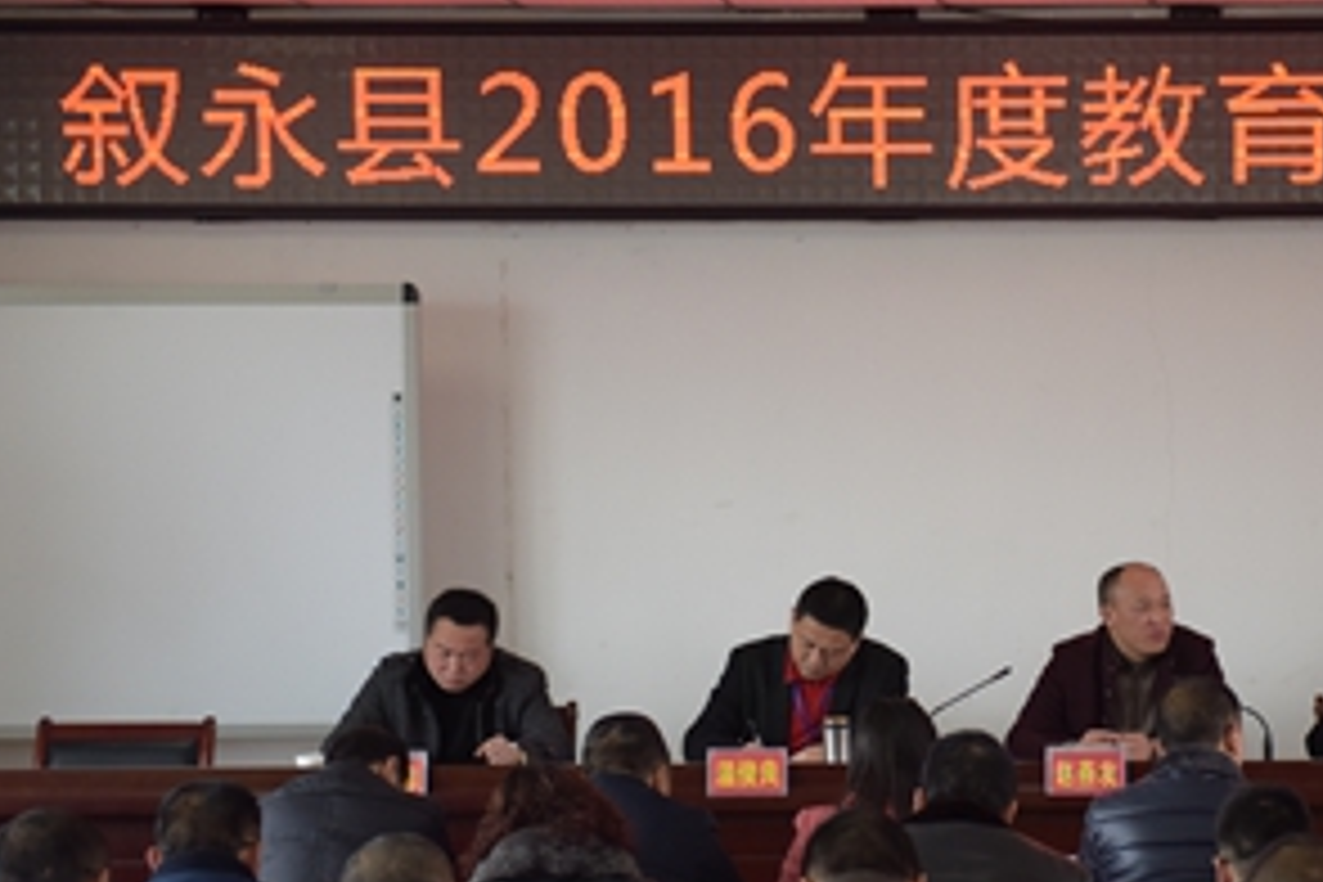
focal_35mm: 102
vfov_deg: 13.4
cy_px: 612
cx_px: 1017
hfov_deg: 19.8
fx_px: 3748
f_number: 2.8
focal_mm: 60
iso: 1600
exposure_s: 1/200
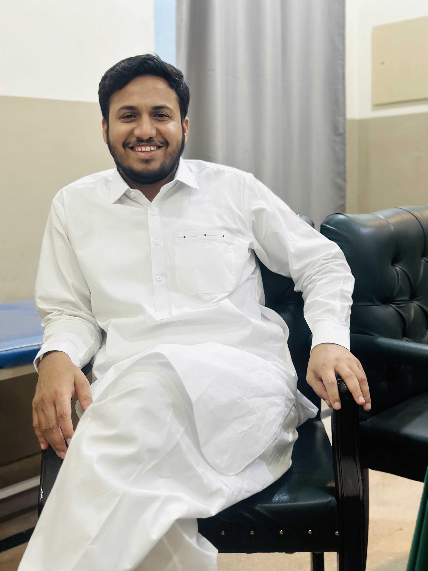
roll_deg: +0.9
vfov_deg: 39.7
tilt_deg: -6.6
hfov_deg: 30.3
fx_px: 791
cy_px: 286
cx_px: 214
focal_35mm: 48
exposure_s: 1/50
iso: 250
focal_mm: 6.86
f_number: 1.78
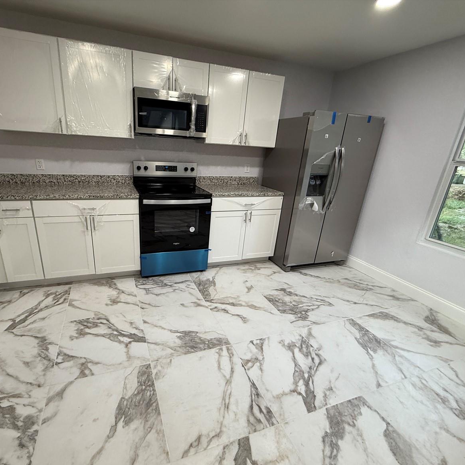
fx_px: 258
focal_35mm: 17
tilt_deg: -18.6
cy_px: 238
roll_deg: -2.5
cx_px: 201
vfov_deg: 84.0
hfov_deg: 83.5
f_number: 2.2
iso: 200
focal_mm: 2.22
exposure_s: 1/120
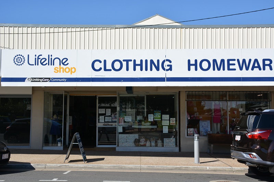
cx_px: 137
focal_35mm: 40
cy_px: 91
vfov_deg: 33.0
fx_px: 308
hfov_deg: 48.0
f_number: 8
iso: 100
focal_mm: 27
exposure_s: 1/250
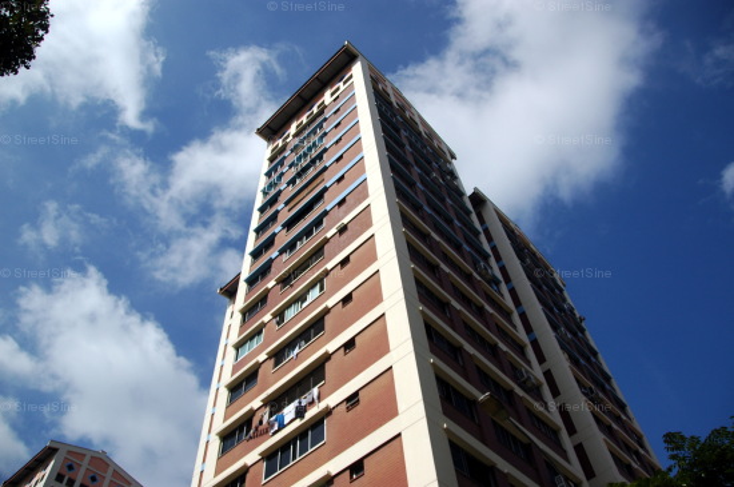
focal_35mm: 30
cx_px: 367
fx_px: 611
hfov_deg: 62.0
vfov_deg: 43.5
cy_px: 244
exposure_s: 1/4000
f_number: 3.8
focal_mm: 20
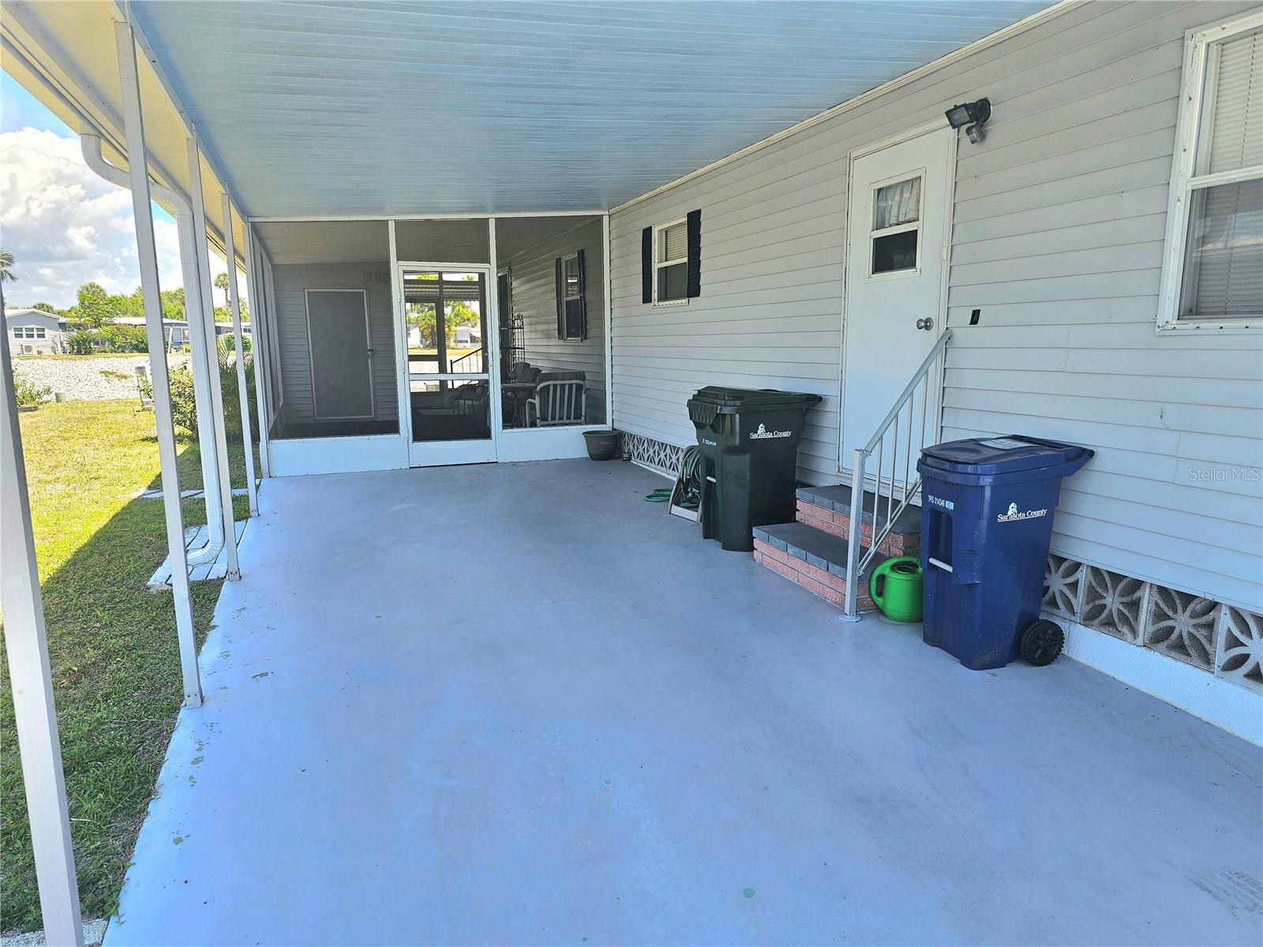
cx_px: 632
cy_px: 474
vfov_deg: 58.9
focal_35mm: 23
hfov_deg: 73.9
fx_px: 839
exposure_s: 1/303
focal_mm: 6.3
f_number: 1.7
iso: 10
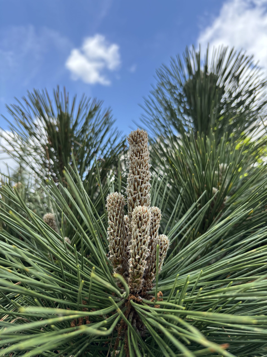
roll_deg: -5.0
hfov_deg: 53.1
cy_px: 178
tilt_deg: +13.6
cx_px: 134
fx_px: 267
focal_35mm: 26
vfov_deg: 67.3
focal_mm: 5.96
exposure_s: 1/1311
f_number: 1.6
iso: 50
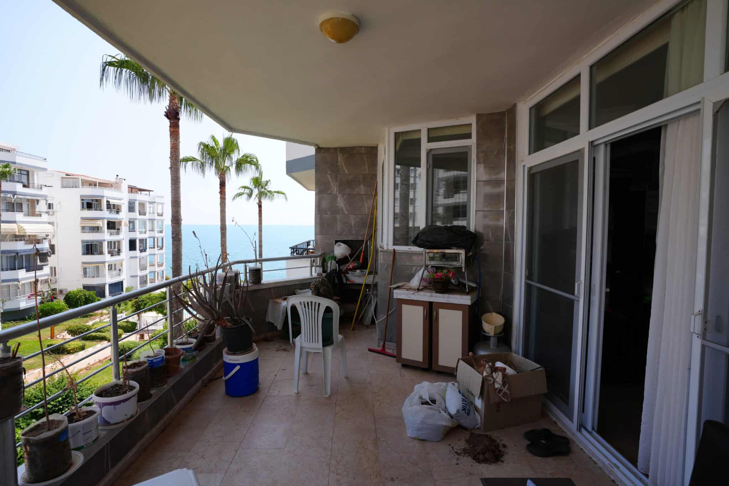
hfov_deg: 93.3
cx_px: 364
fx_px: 344
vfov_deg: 70.4
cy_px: 243
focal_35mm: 17
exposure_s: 1/125
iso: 100
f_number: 8
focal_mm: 17
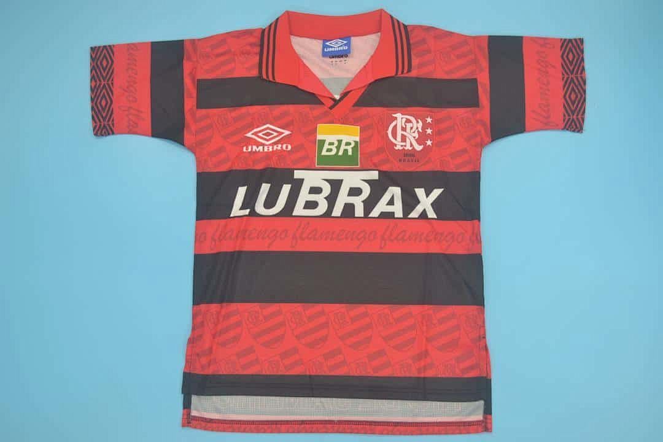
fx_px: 663
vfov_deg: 36.9
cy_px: 221
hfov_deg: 53.1
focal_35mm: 36
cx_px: 332
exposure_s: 1/80
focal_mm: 24
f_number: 4
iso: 200
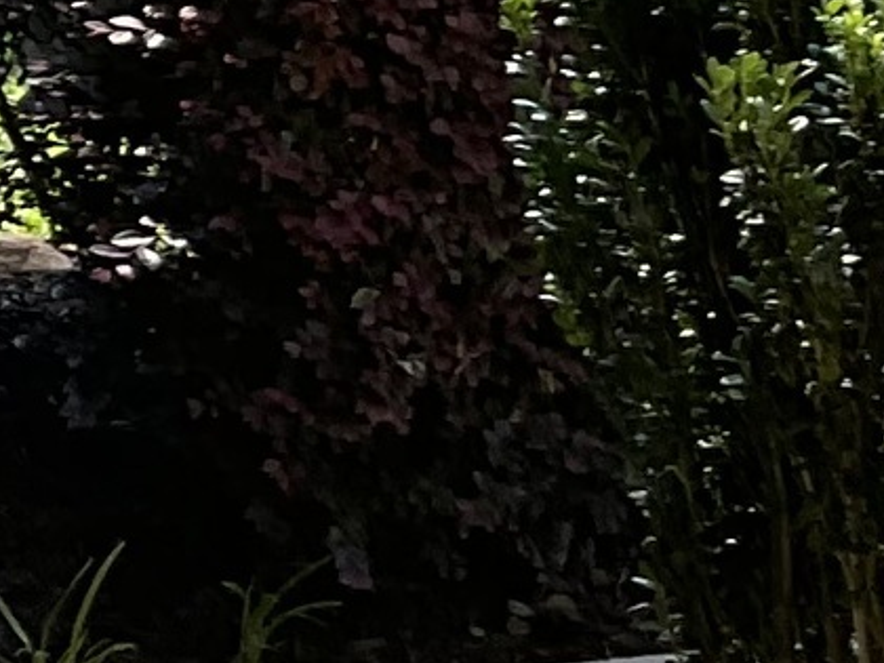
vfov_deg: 6.9
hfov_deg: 8.1
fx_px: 5414
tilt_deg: -9.3
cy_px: -343
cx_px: -1701
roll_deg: +5.1
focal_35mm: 212
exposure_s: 1/221
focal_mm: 3
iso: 16
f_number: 1.8
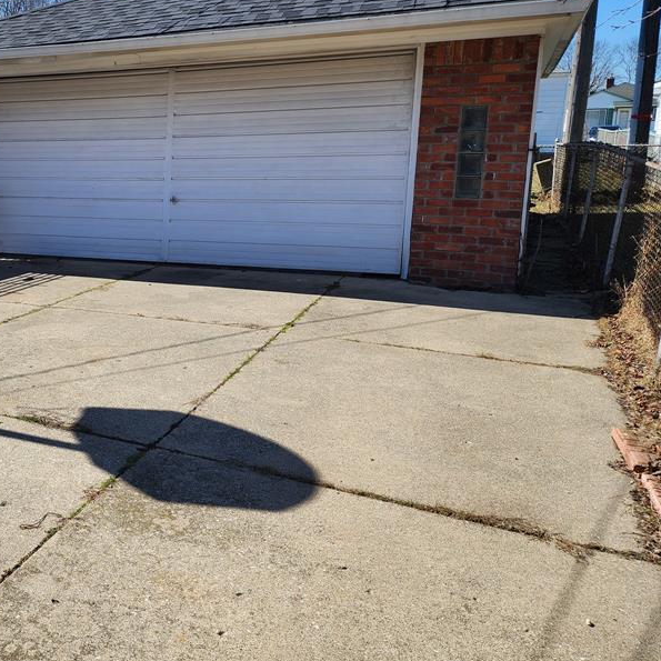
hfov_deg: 44.4
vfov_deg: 47.1
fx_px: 756
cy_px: 287
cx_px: 110
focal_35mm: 35
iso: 12
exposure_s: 1/934
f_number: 1.8
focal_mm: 6.4
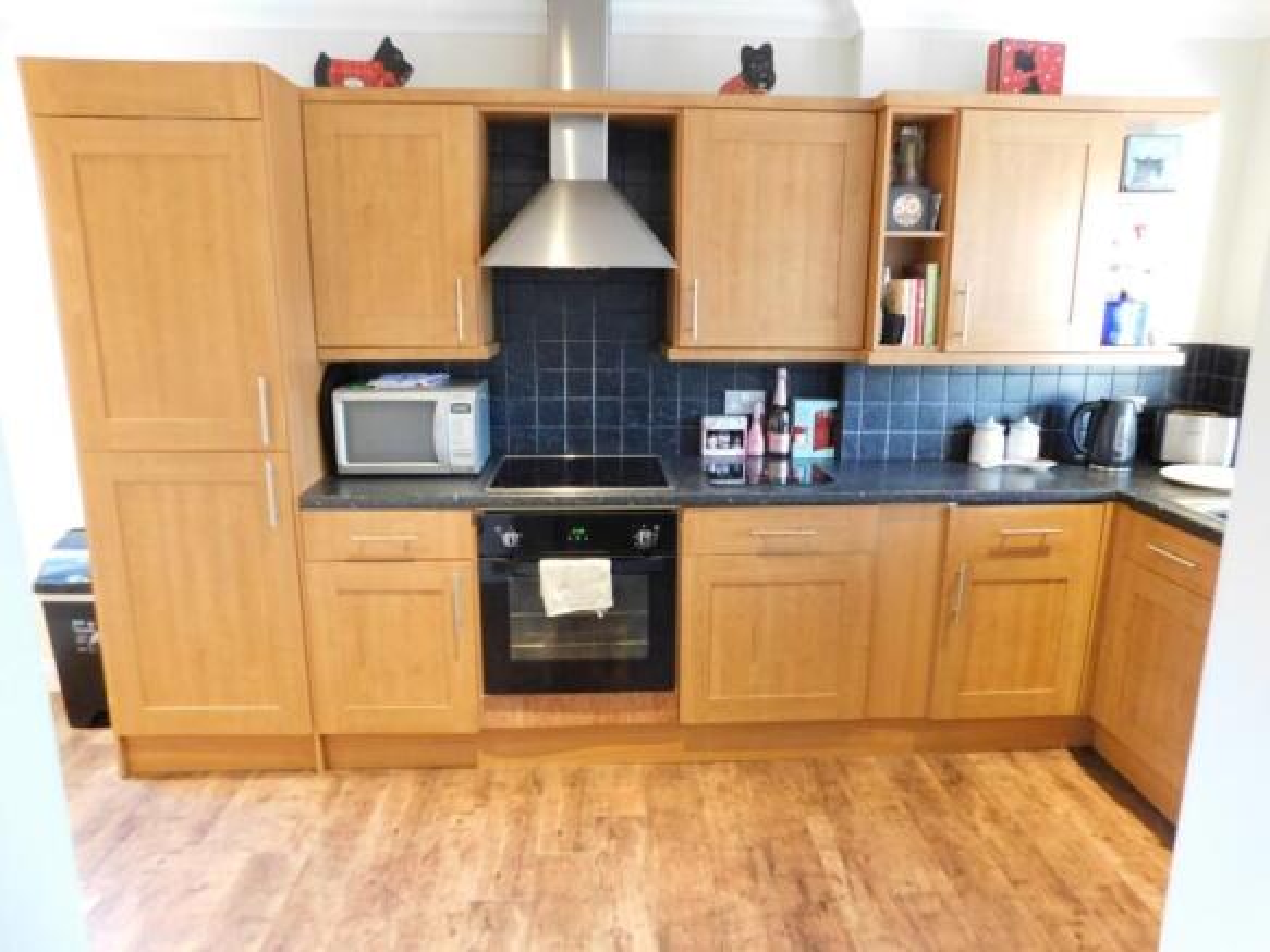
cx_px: 635
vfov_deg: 58.9
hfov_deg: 73.9
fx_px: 844
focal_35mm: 23
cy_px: 476
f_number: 3
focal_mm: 4
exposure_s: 1/8
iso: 640
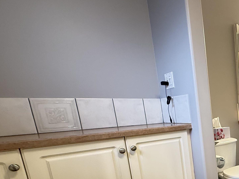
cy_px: 154
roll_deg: +2.6
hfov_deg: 46.5
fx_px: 207
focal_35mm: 30
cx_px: 255
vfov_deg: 43.6
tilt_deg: -11.9
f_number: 2.2
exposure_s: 1/60
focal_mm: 2.22
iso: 500
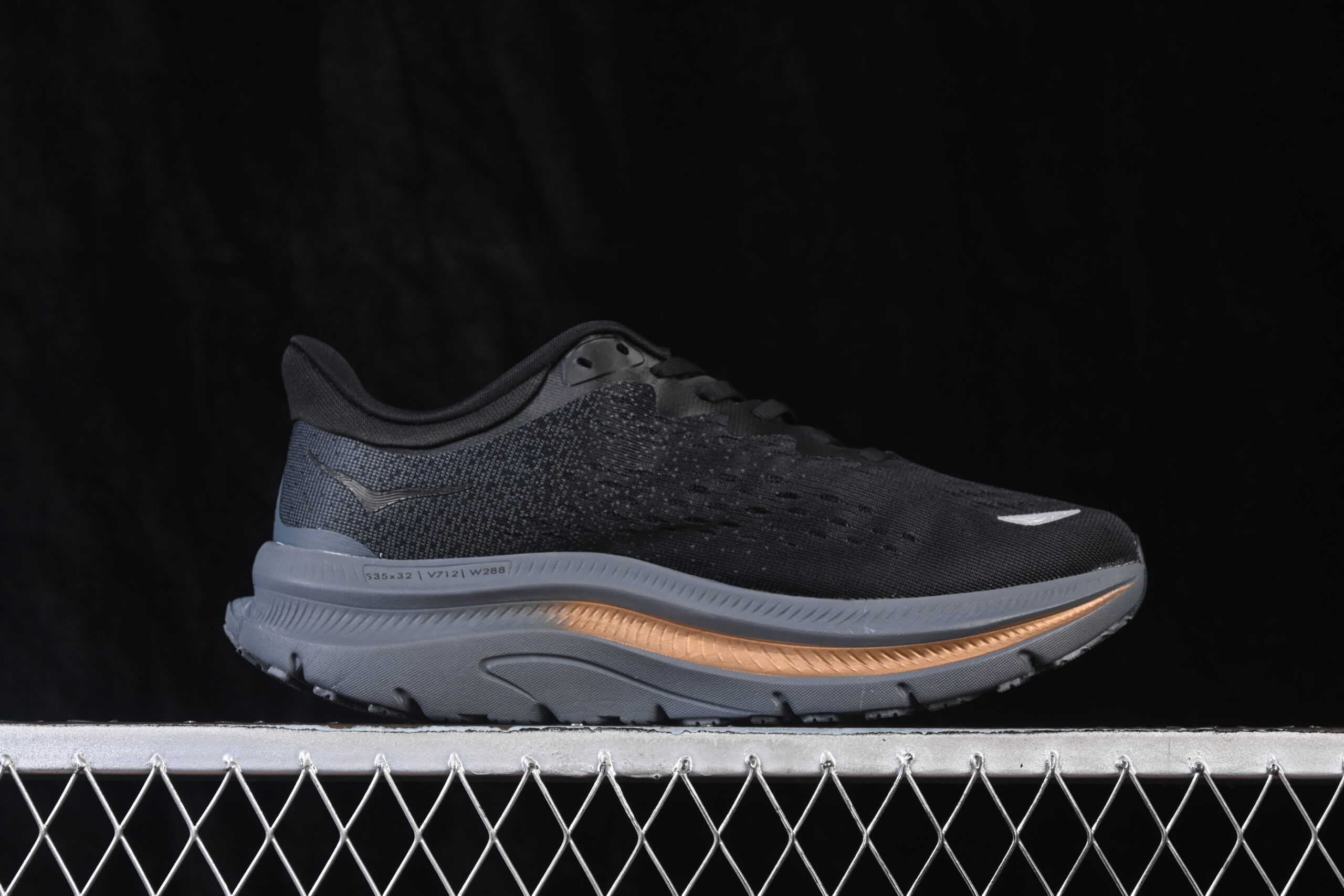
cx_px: 672
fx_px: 2800
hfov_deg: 27.0
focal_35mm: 75
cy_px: 448
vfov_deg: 18.2
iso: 160
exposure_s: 1/60
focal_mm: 50
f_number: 6.3
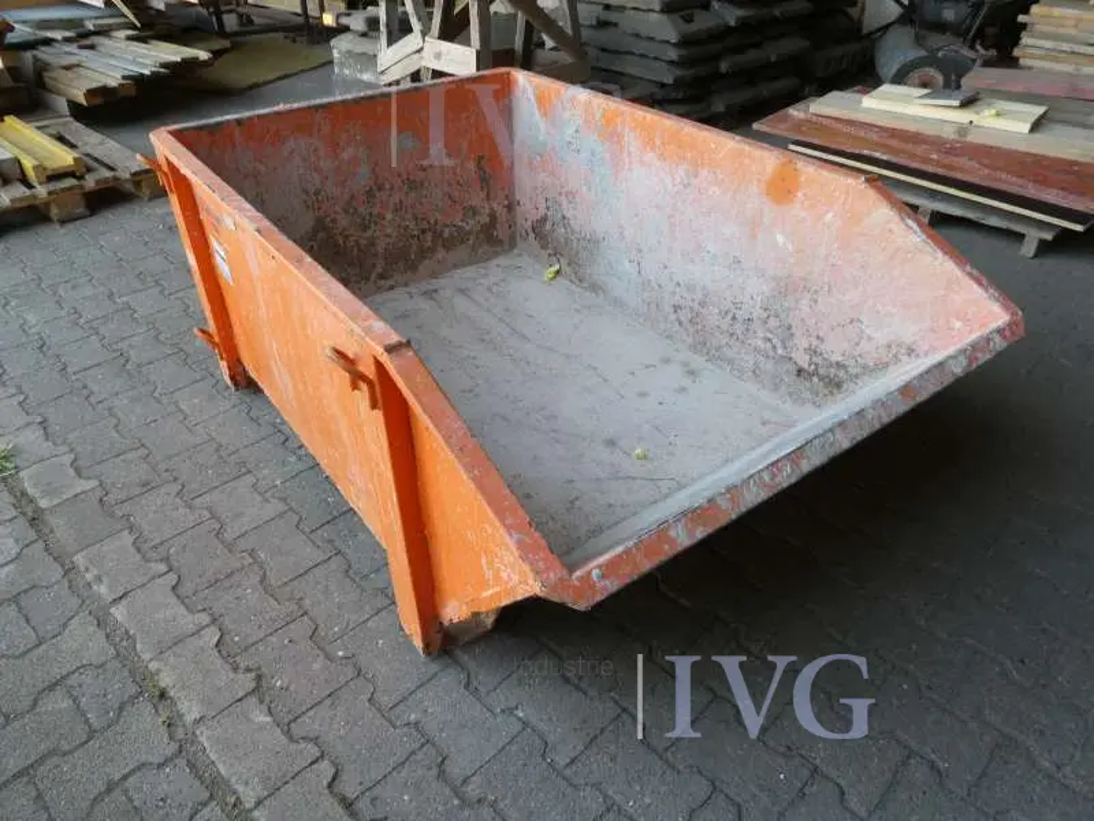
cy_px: 410
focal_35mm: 24
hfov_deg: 71.6
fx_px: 758
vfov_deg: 56.8
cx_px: 547
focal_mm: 4.3
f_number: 3.3
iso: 160
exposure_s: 1/60
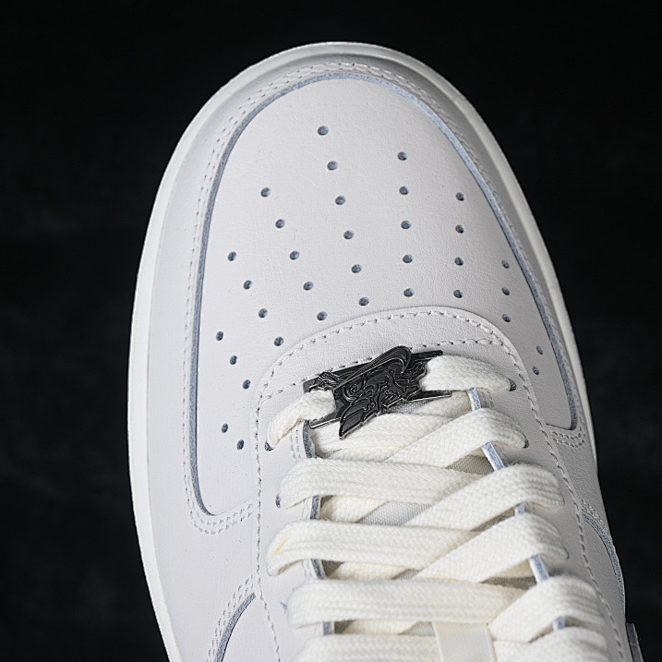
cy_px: 331
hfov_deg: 18.1
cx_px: 386
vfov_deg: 18.1
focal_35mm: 96
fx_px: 2077
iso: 160
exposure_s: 1/80
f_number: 7.1
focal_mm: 50
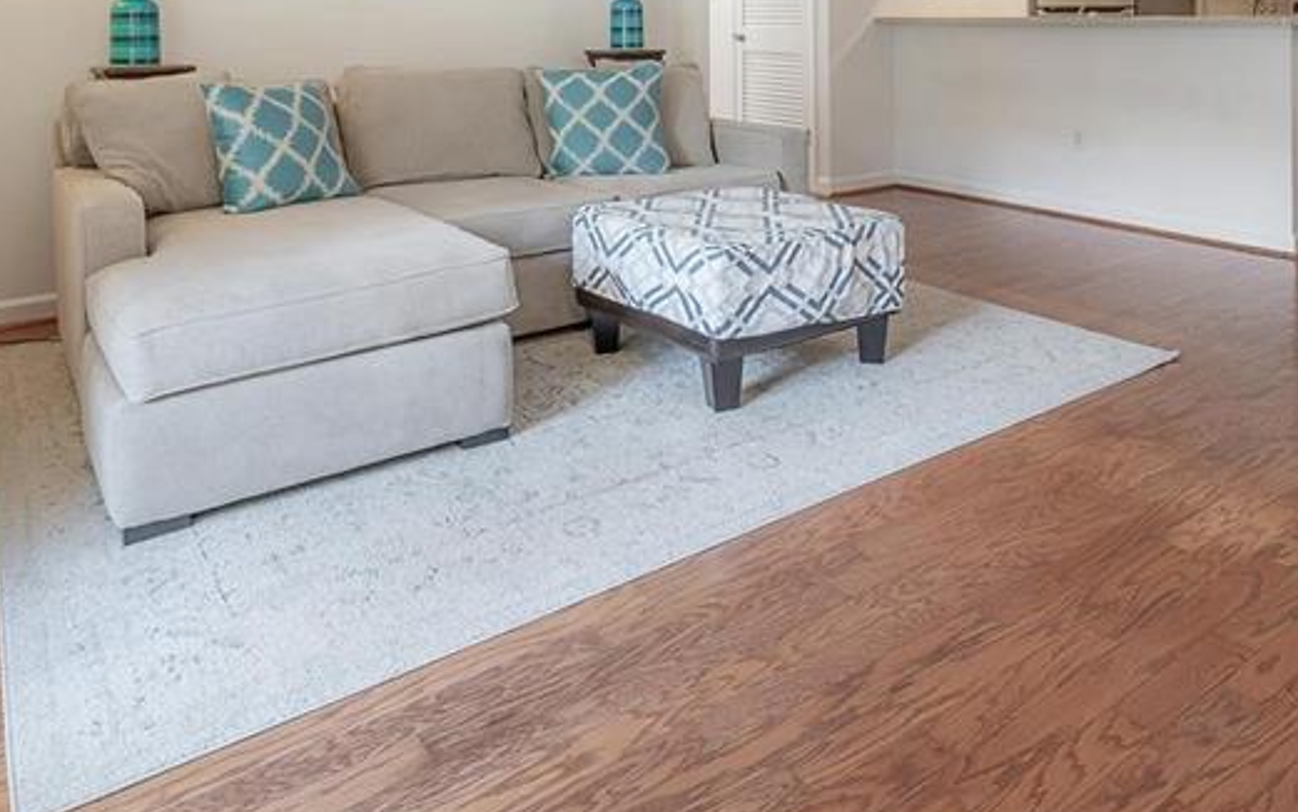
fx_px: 991
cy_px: 57
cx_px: 703
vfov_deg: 40.6
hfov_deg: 66.3
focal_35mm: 28
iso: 320
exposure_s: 1/13
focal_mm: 14
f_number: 9
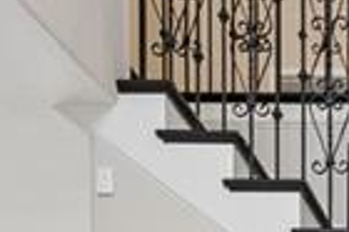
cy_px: 571
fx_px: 1065
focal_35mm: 110
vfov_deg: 10.5
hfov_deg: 17.1
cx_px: 496
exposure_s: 1/6
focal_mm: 10
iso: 100
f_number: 7.1
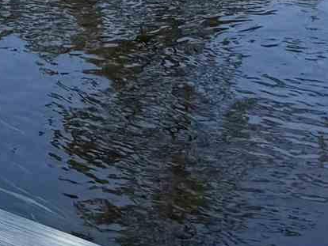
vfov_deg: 7.6
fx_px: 1688
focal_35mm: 178
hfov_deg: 9.5
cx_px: -525
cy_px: -414
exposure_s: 1/3145
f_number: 1.78
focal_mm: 6.76
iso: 80
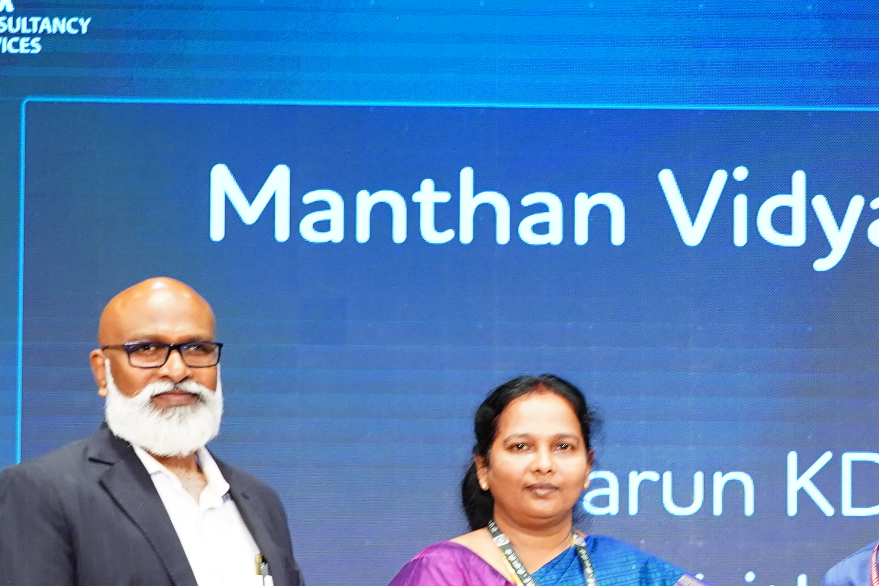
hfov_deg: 15.3
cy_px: 617
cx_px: 707
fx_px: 3247
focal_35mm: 133
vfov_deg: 10.2
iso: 1250
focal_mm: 41
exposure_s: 1/125
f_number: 5
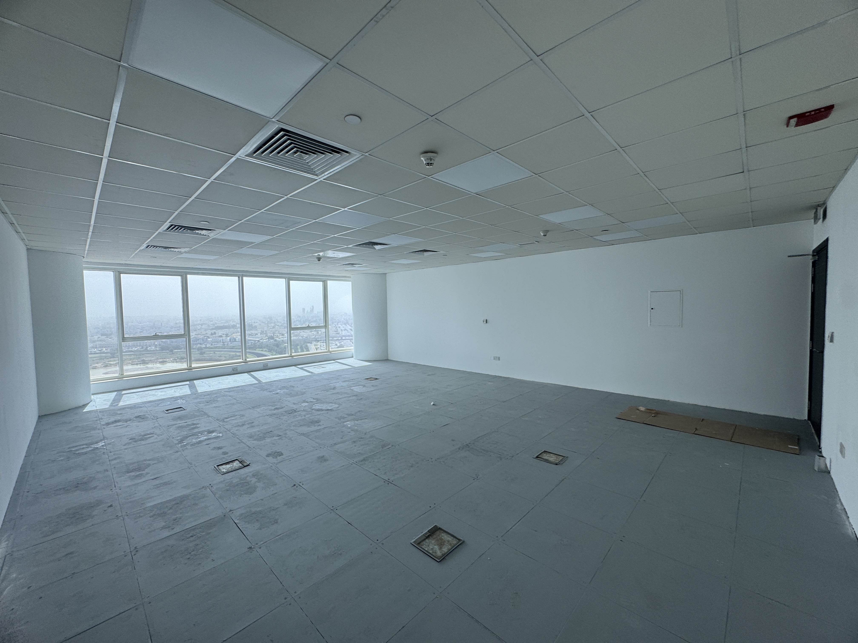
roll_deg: +1.0
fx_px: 347
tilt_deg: -2.6
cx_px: 429
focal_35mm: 14
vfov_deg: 85.7
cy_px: 322
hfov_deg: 102.1
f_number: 2.2
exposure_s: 1/321
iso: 40
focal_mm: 2.22
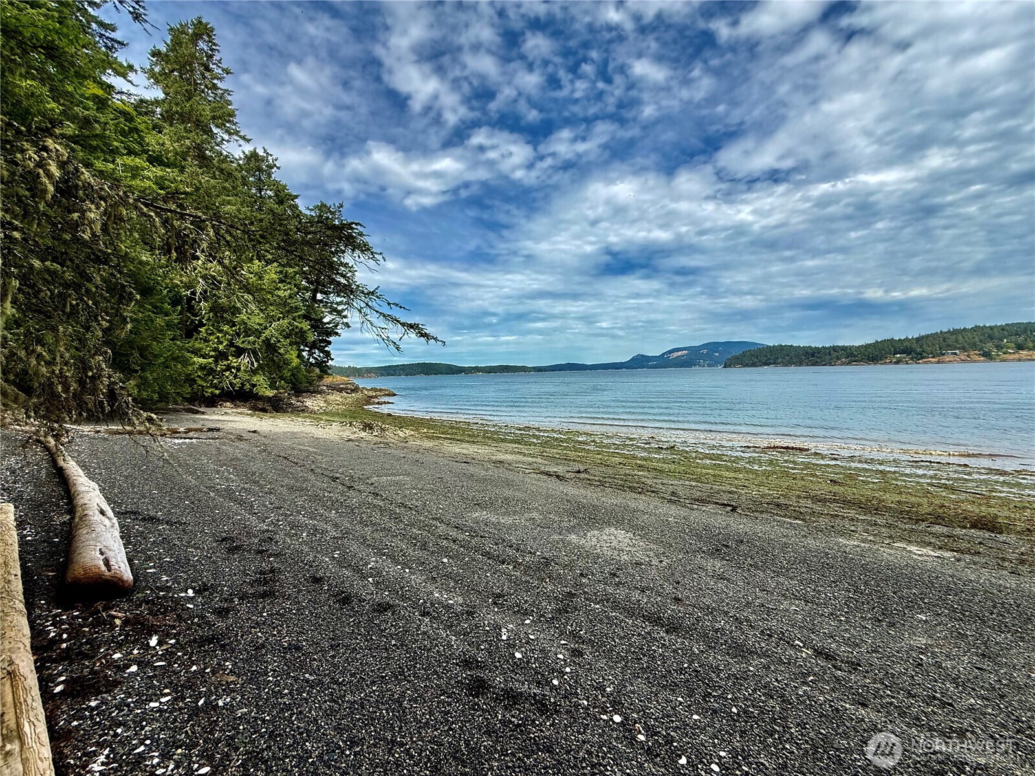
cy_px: 388
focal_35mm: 14
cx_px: 518
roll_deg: +1.8
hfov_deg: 102.1
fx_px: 419
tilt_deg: -2.2
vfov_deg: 85.7
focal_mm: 2.22
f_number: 2.2
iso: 64
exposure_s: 1/1399
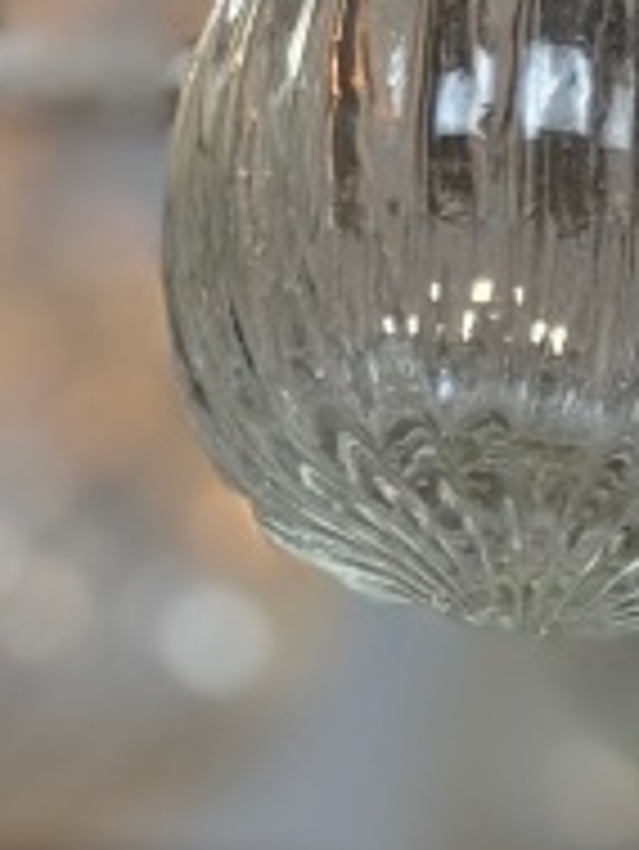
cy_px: 1349
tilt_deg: +14.8
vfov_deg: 6.4
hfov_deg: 4.8
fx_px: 7498
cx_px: 968
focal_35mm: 305
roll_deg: +0.6
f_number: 1.78
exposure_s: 1/100
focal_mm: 6.76
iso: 100
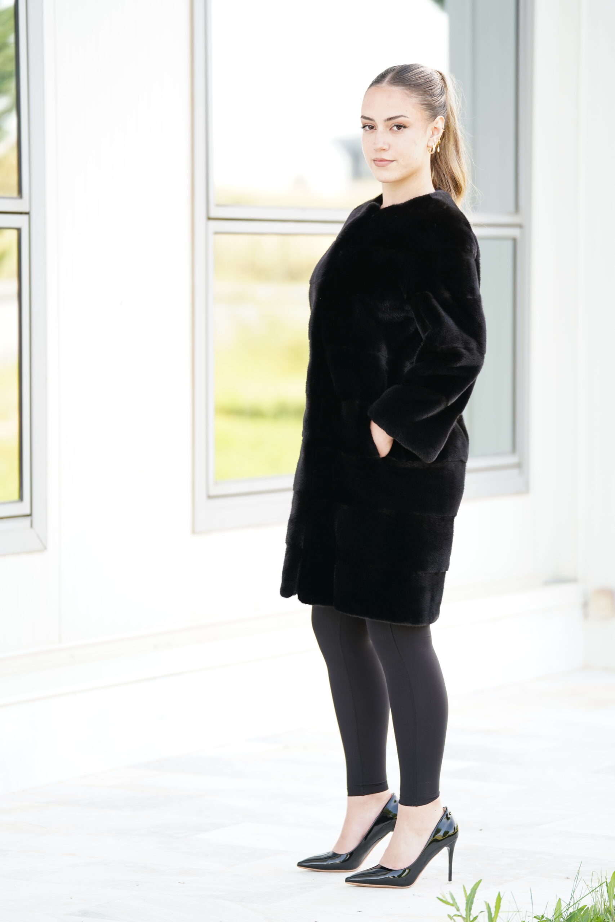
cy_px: 461
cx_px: 308
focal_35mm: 138
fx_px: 3535
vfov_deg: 14.9
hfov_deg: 9.9
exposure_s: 1/250
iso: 250
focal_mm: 138
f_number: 2.8
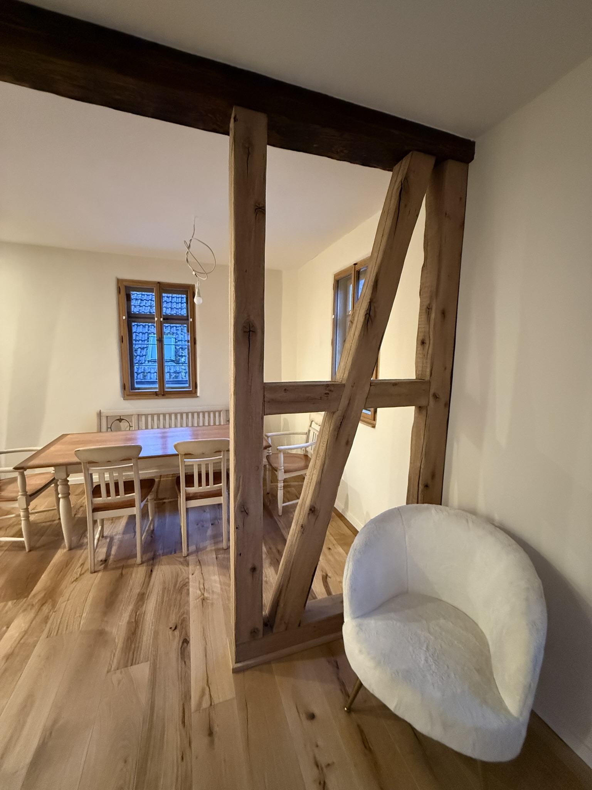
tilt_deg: -7.6
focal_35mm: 14
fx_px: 319
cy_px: 395
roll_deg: -0.8
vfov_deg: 102.1
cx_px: 296
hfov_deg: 85.7
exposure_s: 1/50
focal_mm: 2.22
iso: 1000
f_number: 2.2
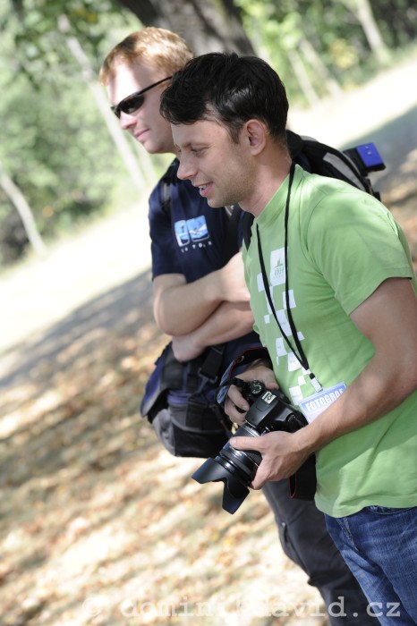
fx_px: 2348
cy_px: 313
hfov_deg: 10.2
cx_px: 208
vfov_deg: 15.2
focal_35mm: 135
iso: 200
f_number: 7.1
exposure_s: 1/80
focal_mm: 135
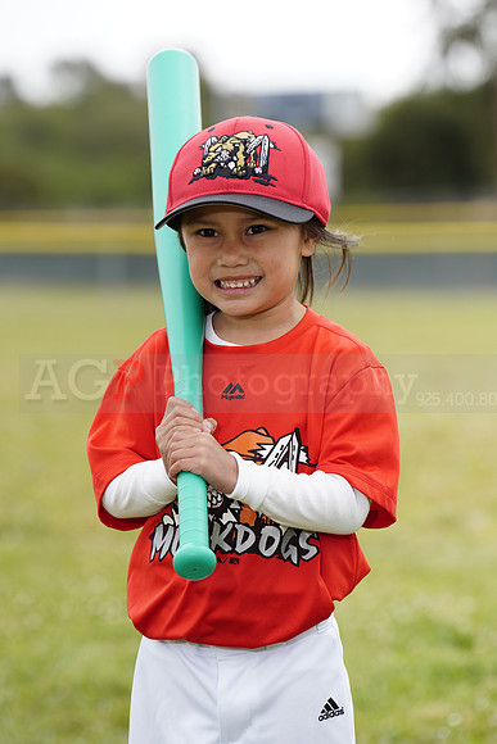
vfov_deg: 10.3
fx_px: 4139
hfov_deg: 6.9
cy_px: 372
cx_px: 248
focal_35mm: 200
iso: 100
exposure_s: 1/250
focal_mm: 200
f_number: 5.6
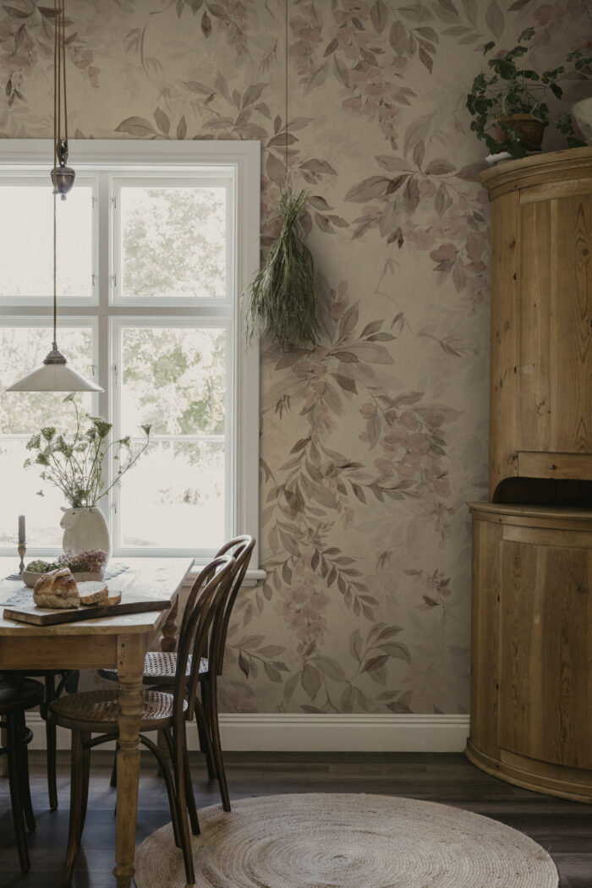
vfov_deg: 39.6
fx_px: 1233
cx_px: 296
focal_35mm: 50
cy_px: 444
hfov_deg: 27.0
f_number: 4.5
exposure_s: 1/15
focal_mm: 50
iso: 1000
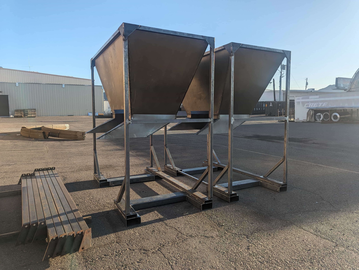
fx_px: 249
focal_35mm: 24
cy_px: 135
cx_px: 180
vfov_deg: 56.9
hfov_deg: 71.5
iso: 31
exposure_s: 1/1287
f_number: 1.85
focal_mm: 6.81
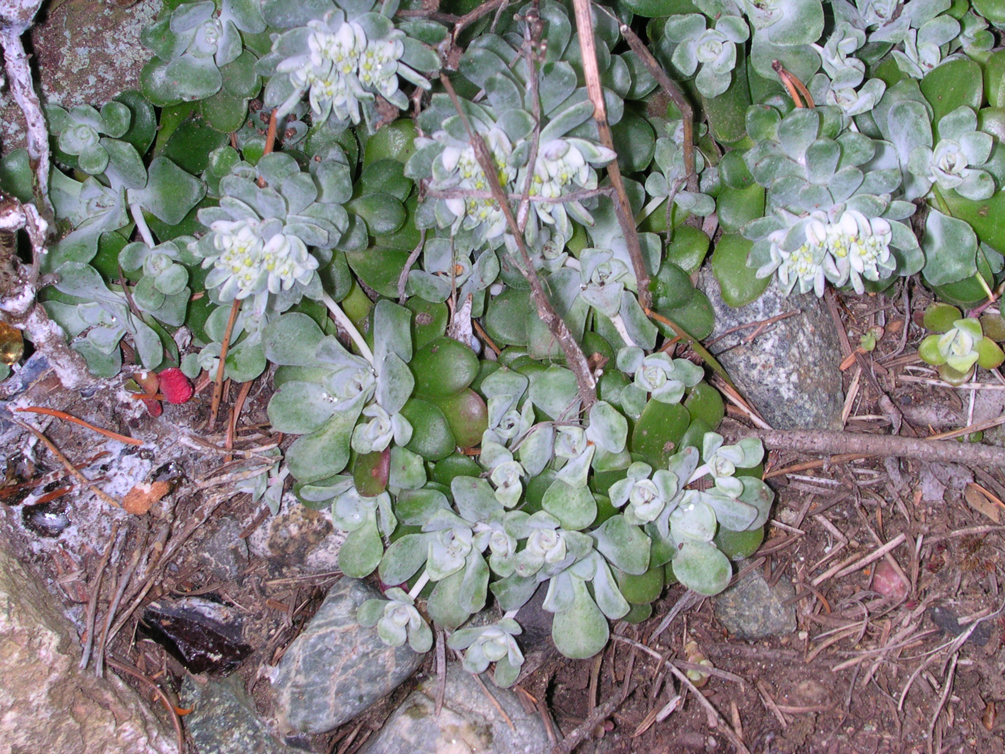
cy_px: 377
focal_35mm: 64
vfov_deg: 22.9
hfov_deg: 30.3
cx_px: 502
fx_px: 1858
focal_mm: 9.7
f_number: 5.9
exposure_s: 1/30
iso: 100
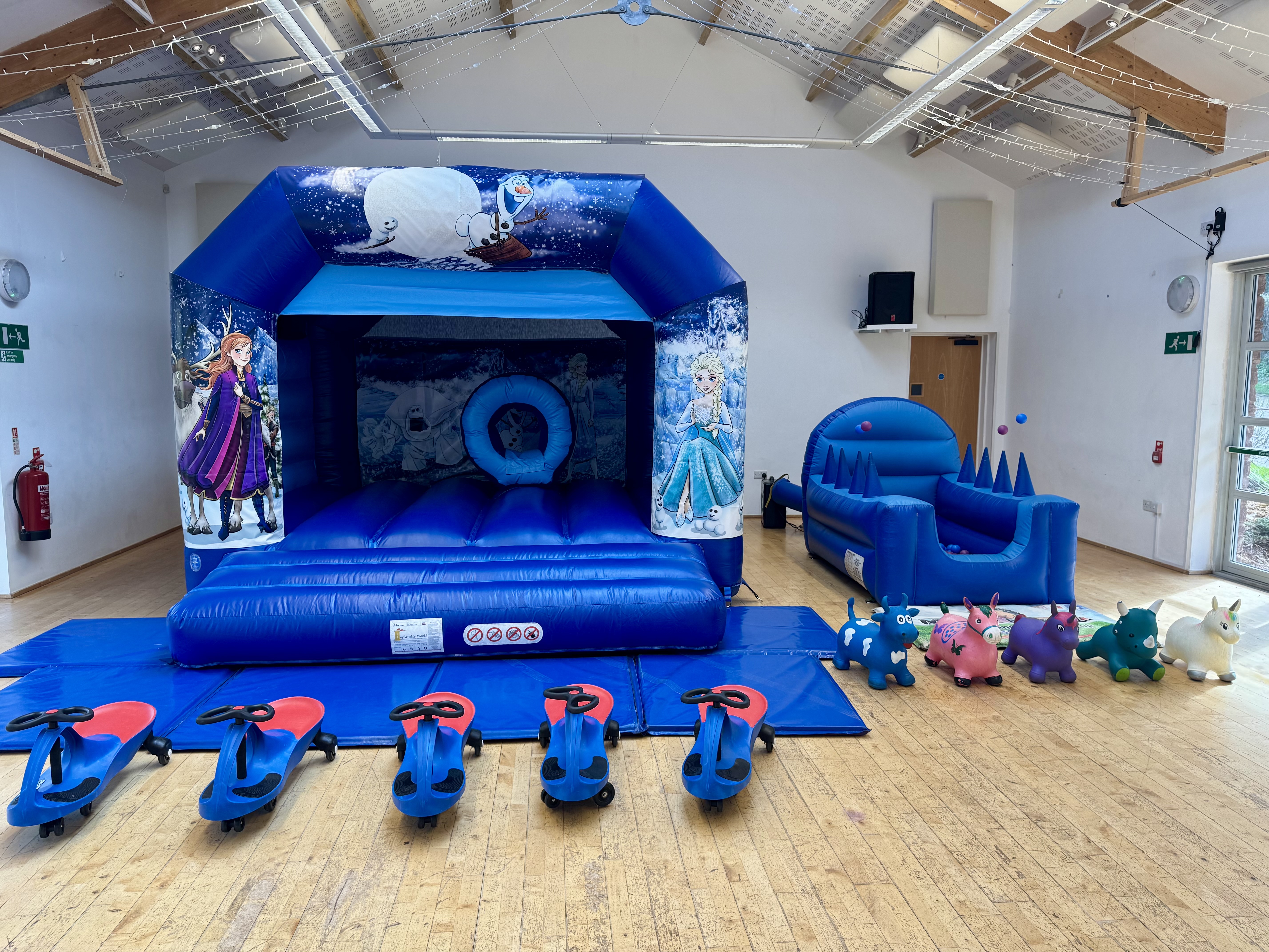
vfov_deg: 56.8
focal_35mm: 24
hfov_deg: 71.6
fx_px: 880
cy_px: 476
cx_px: 634
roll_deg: +0.1
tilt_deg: -6.3
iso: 80
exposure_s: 1/100
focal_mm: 6.76
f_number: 1.78
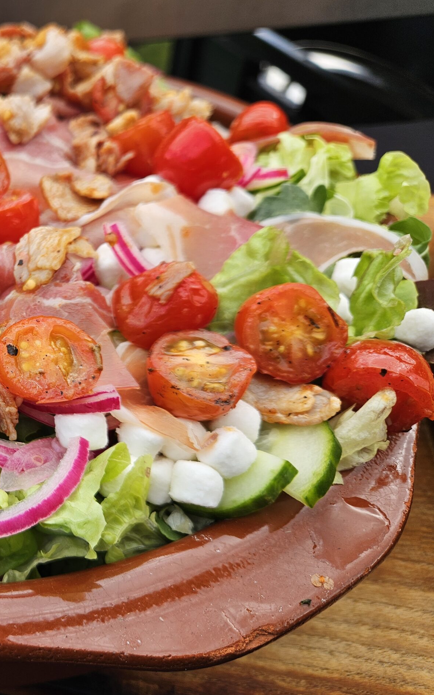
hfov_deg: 34.0
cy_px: 346
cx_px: -26
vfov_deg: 58.1
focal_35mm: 33
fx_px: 624
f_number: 1.8
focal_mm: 5.4
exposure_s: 1/364
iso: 25
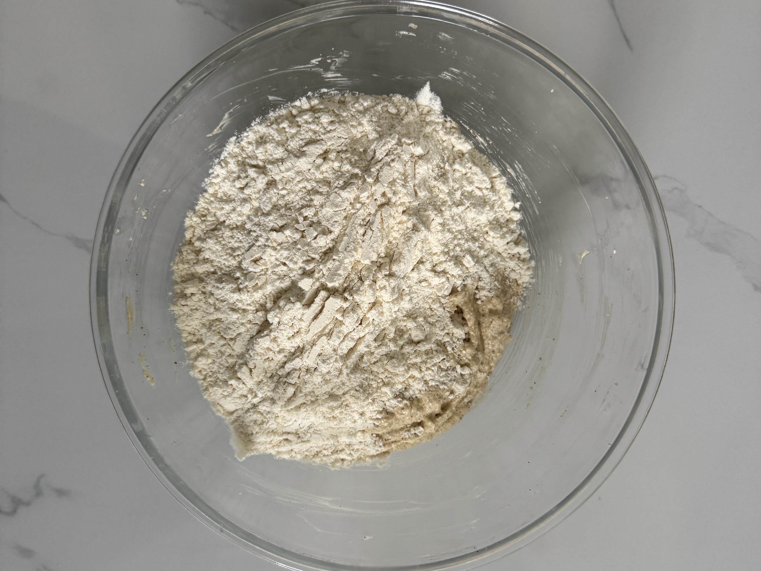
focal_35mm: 24
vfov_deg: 56.8
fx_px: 528
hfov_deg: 71.6
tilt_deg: -88.1
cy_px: 286
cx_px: 380
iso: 200
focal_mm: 6.76
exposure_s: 1/96
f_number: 1.78
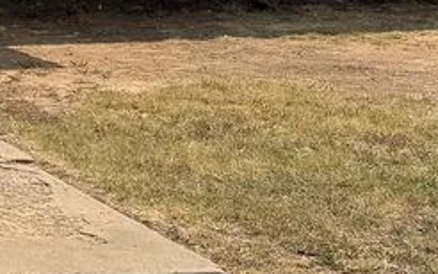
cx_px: -390
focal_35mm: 106
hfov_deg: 16.1
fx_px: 1266
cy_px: -126
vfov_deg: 11.9
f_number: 1.78
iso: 80
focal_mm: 6.76
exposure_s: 1/7353
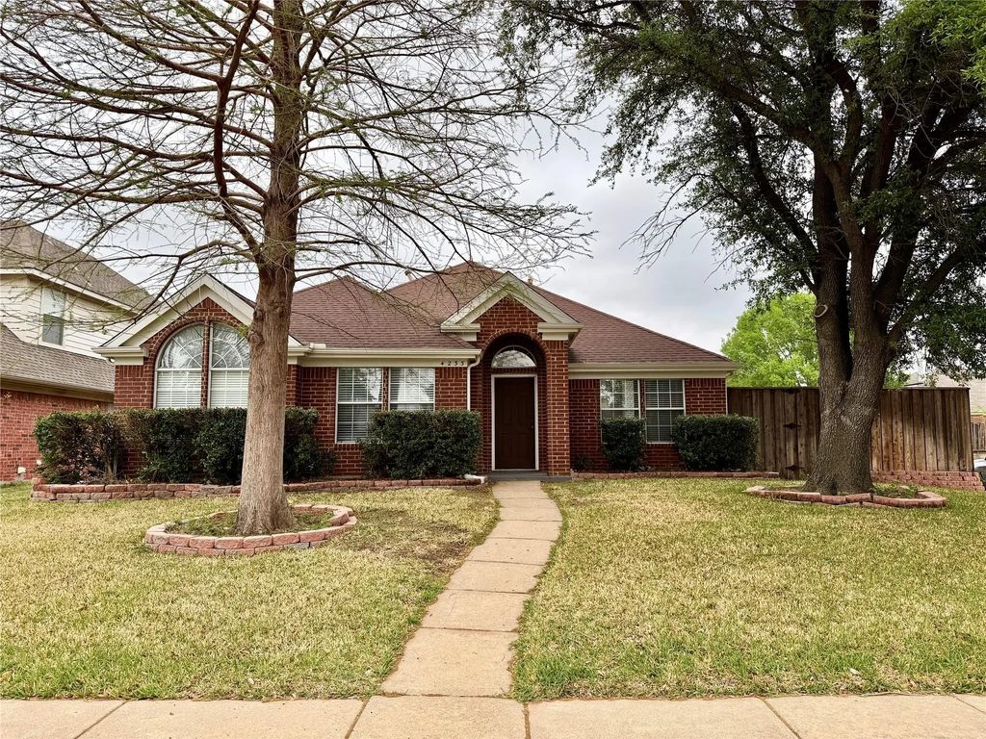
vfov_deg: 56.8
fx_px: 684
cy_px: 370
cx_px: 493
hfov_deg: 71.6
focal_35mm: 24
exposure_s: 1/683
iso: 80
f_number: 1.78
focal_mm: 6.76
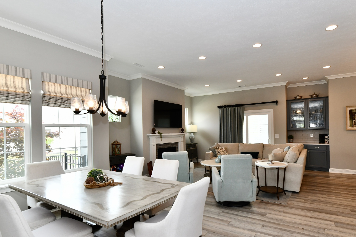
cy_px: 138
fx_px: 188
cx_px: 191
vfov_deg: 64.2
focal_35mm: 19
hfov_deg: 86.8
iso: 640
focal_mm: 14
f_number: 6.3
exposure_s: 1/100
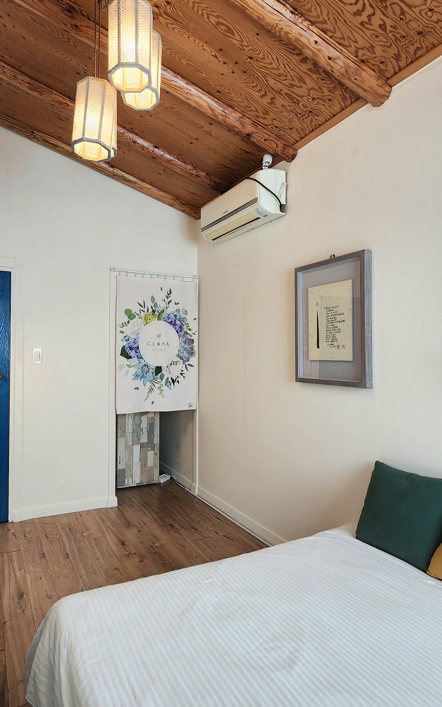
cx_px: 166
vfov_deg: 88.0
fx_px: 366
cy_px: 346
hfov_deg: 61.4
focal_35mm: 19
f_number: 2.2
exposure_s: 1/60.2
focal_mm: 2.2
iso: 64
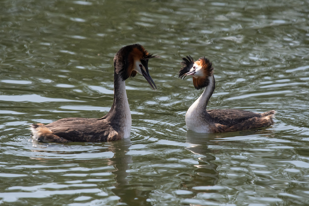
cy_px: 103
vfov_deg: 3.0
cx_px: 154
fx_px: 3870
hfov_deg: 4.6
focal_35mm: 451
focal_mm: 300
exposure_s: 1/5000
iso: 800
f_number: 5.6
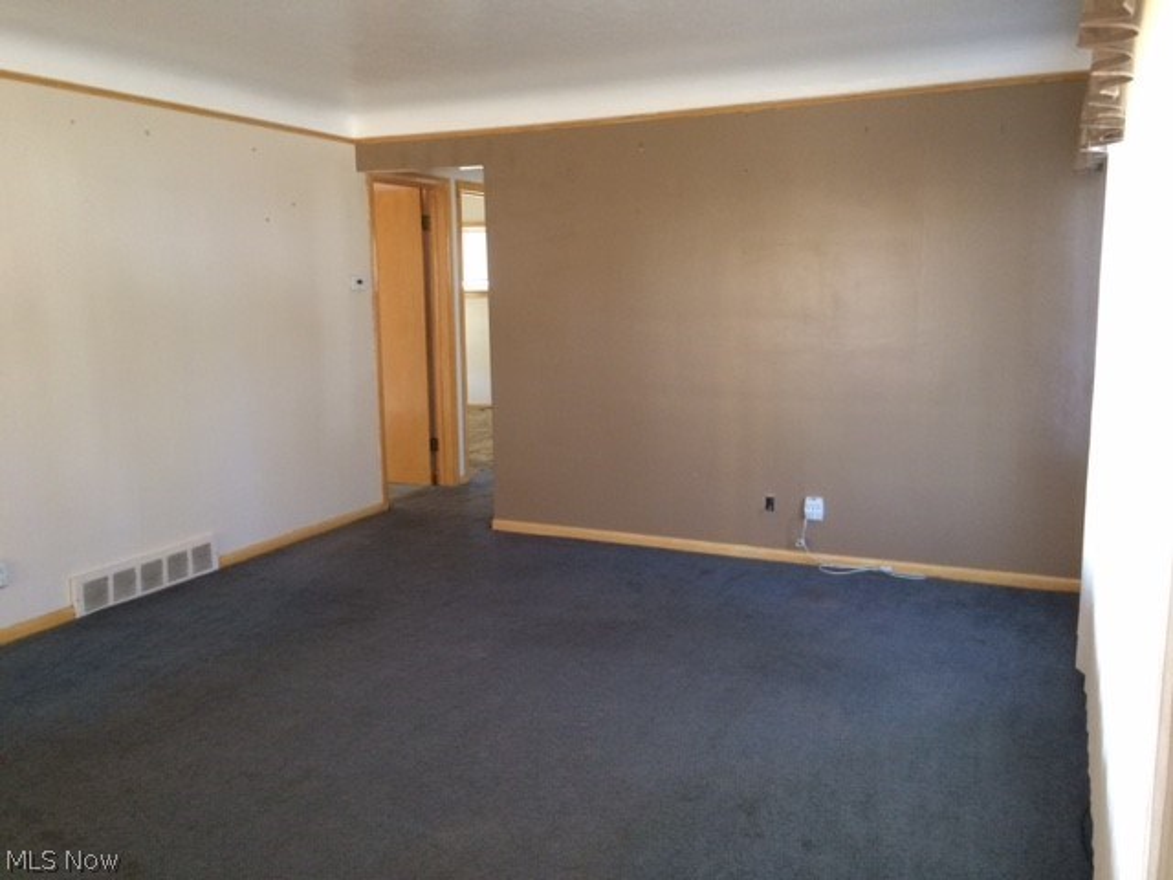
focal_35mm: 29
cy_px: 440
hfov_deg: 61.7
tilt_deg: -8.3
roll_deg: +1.1
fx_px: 983
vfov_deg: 48.2
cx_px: 586
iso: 200
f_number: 2.2
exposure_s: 1/30
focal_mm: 4.15
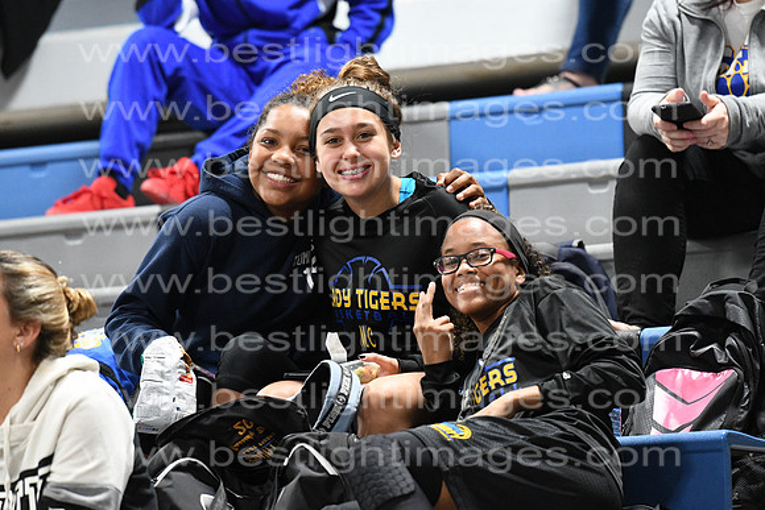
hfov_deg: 7.2
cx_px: 382
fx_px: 6057
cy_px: 255
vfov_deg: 4.8
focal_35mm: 285
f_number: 3.5
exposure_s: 1/400
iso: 5000
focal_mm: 190
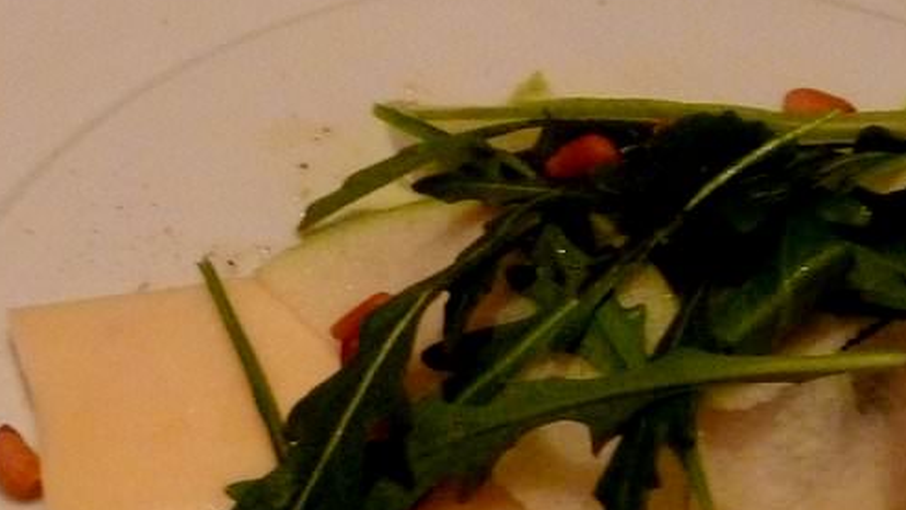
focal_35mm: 68
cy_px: 560
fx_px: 1634
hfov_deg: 30.7
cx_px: 624
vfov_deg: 17.2
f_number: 3.4
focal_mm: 5
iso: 400
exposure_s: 1/4
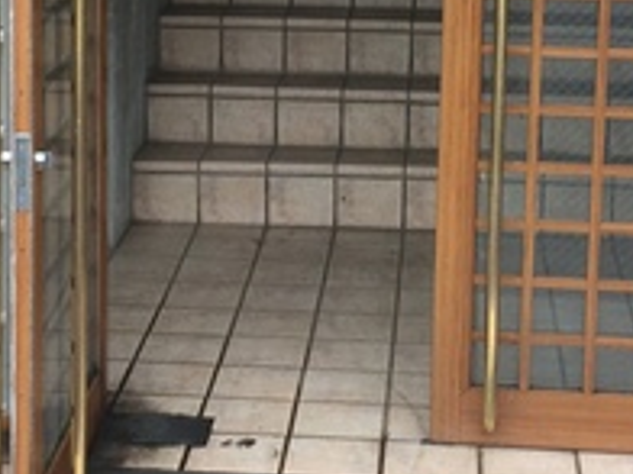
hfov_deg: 19.4
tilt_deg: -7.9
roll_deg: -1.5
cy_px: 16
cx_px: 294
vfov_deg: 14.4
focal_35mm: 101
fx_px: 1847
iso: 25
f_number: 2.4
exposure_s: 1/120
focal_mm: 3.3
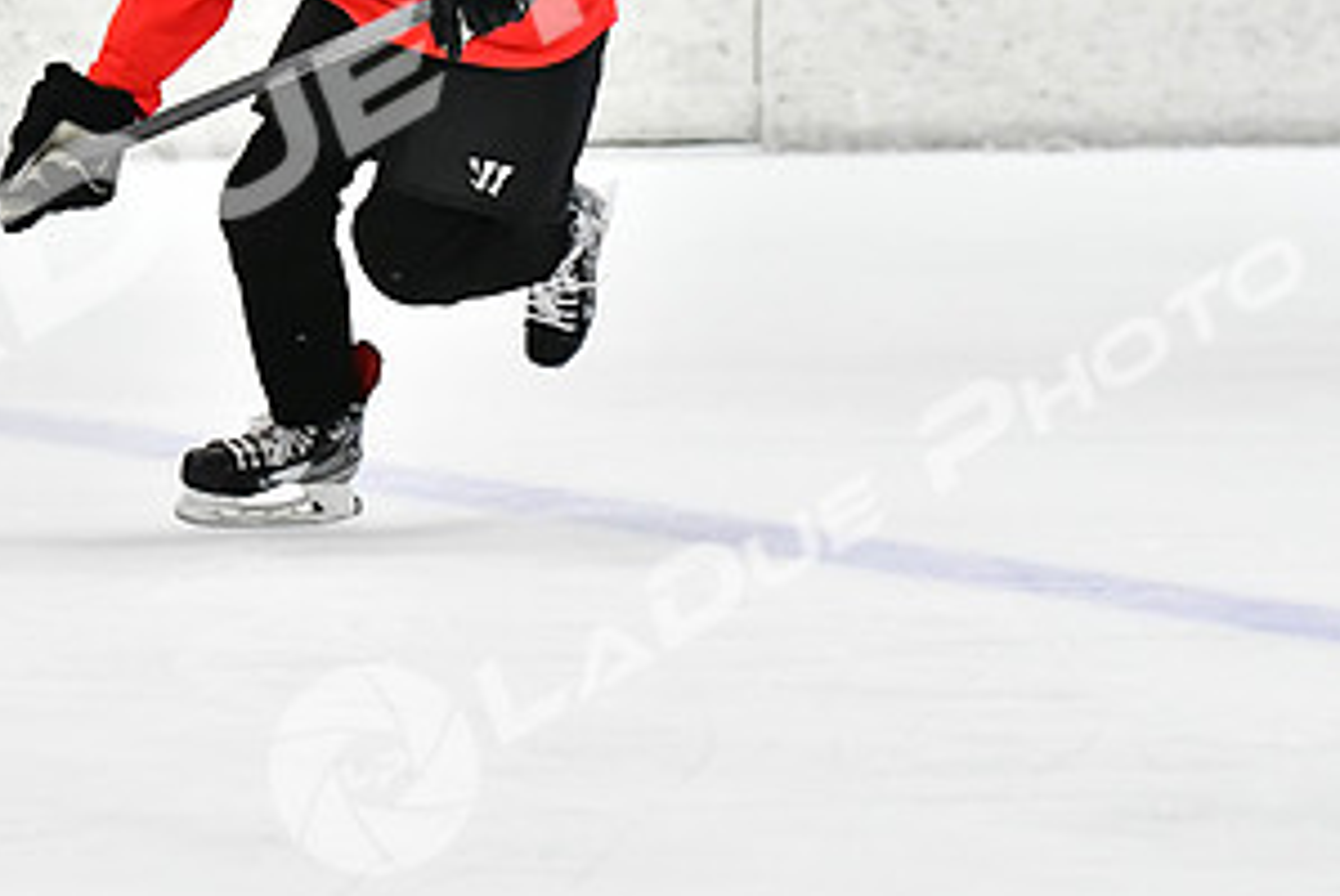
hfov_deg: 5.4
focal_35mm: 378
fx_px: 14083
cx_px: 260
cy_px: 110
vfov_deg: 3.6
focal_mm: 130
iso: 6400
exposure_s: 1/1600
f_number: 2.8
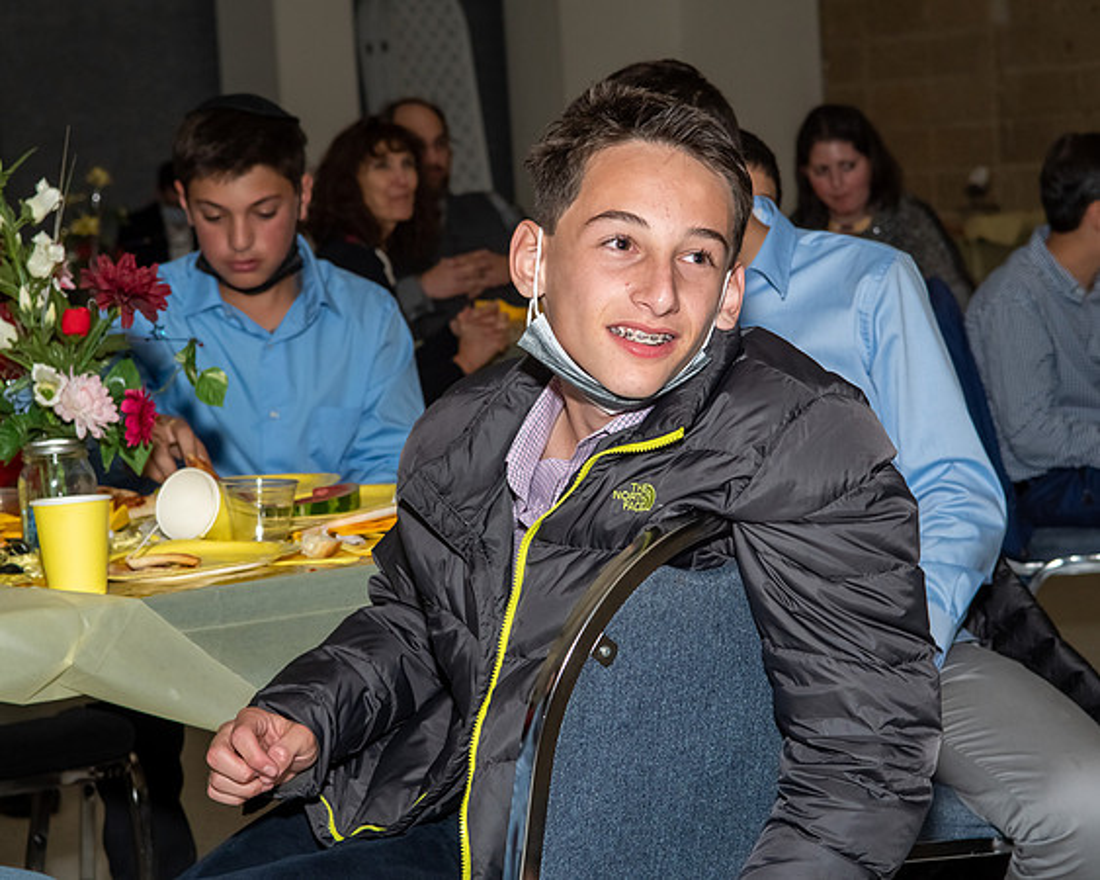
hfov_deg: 20.6
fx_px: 3024
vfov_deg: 16.5
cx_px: 618
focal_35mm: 93
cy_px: 440
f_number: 7.1
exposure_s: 1/250
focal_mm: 55
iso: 500
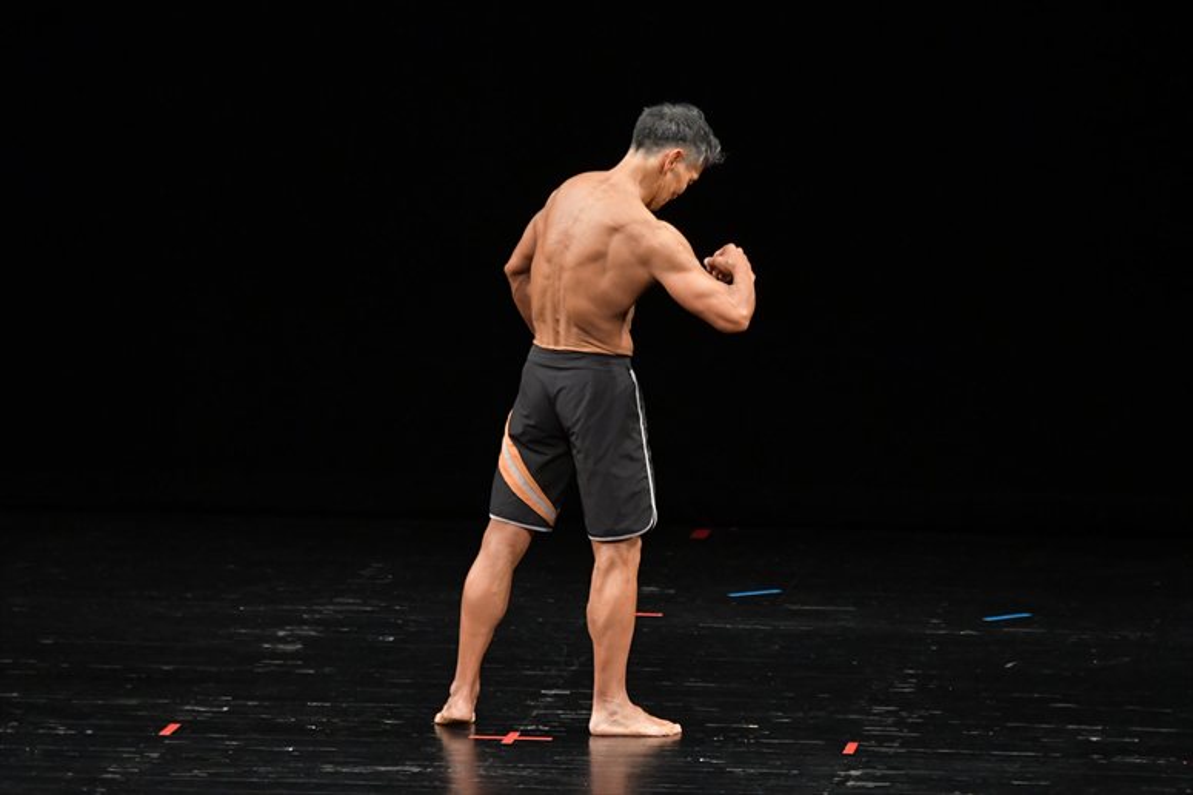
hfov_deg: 7.6
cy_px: 398
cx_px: 596
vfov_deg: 5.1
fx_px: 8943
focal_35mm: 270
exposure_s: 1/400
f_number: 5.6
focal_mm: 180
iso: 3200
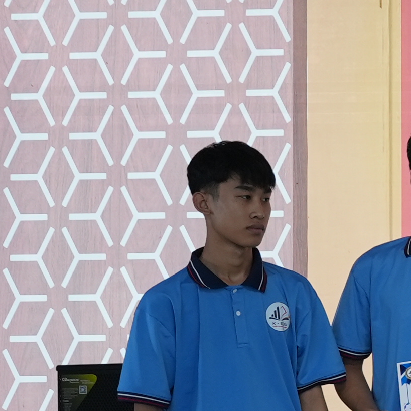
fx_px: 2069
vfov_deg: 11.3
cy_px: 258
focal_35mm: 154
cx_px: 1060
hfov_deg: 9.7
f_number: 4
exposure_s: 1/100
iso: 500
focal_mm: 35
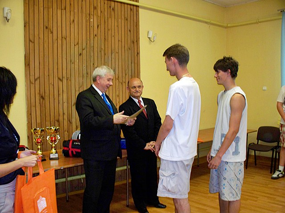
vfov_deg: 39.7
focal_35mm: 36
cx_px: 142
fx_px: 296
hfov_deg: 51.4
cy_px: 106
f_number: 2.8
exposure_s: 1/40
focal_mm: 7.54
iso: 200
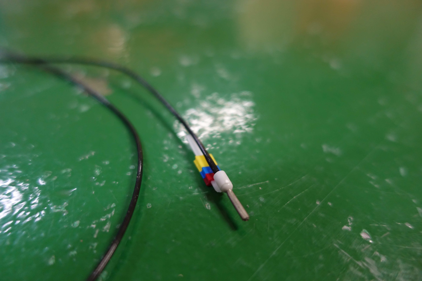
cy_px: 140
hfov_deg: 73.7
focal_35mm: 24
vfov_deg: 53.1
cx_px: 211
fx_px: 281
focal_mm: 8.8
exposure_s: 1/30
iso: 500
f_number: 1.8
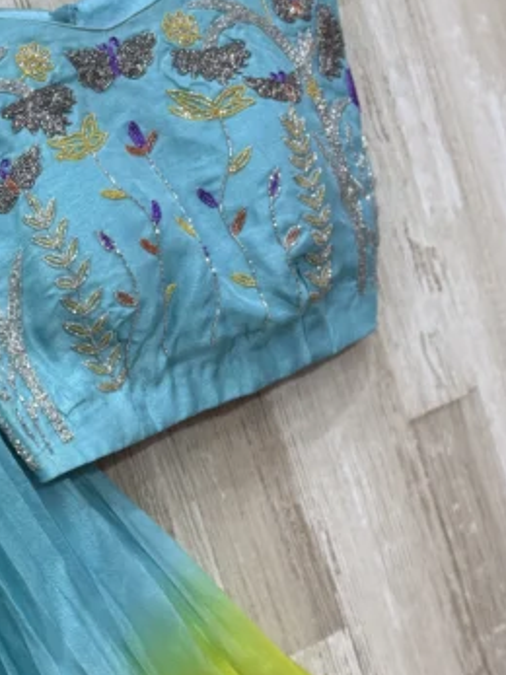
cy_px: 479
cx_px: -70
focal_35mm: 60
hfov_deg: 22.8
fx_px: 1170
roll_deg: +18.9
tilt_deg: -6.4
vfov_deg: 31.8
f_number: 1.6
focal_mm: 6
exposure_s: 1/100
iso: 100
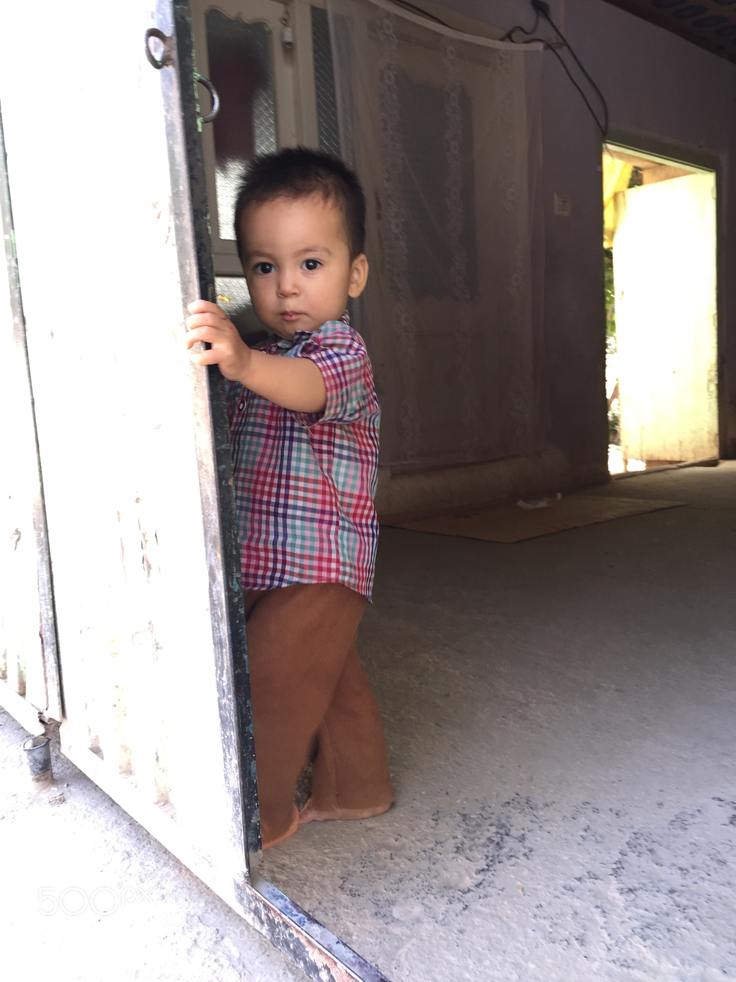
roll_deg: +1.4
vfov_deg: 61.7
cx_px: 368
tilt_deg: -9.0
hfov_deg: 48.2
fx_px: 822
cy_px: 491
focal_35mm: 29
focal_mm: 4.15
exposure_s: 1/50
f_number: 2.2
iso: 40
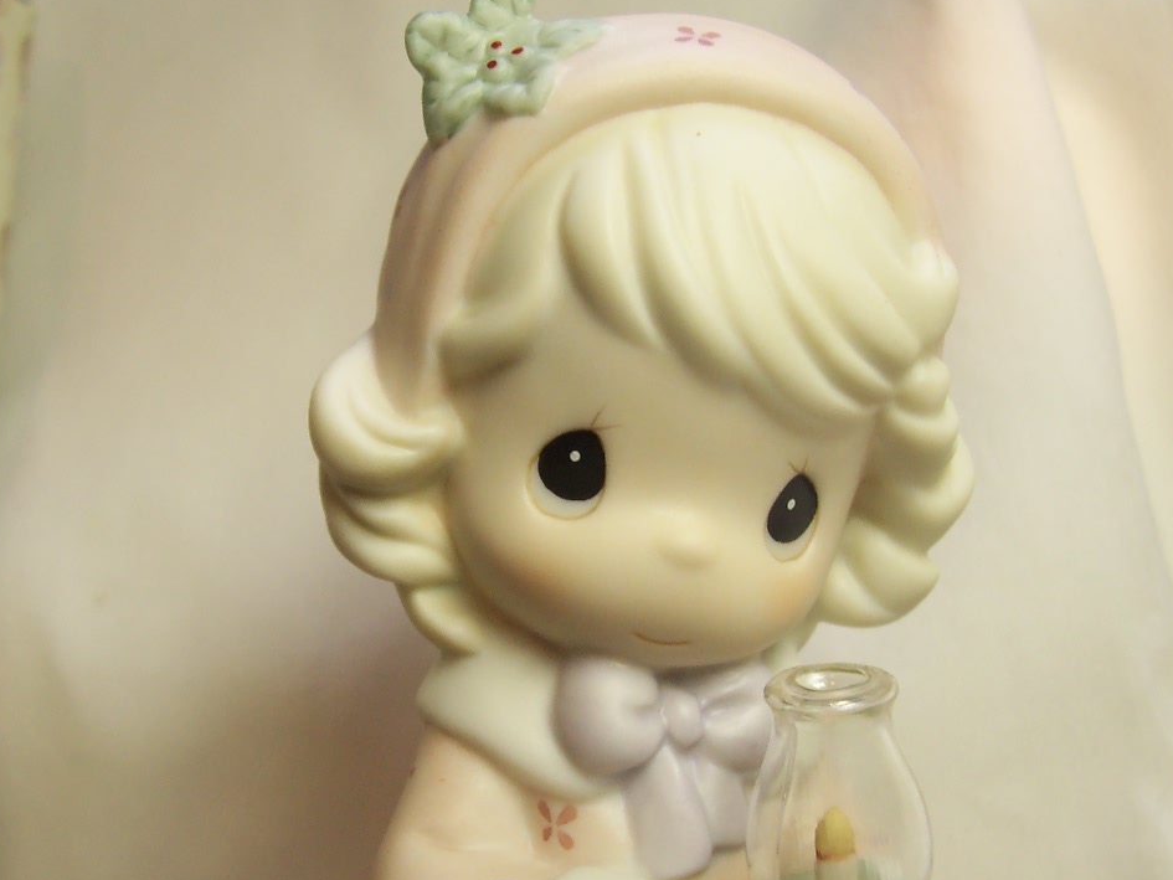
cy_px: 550
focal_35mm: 47
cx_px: 597
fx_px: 1593
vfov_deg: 30.8
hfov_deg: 40.4
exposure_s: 1/90
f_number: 2.8
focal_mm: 5.6
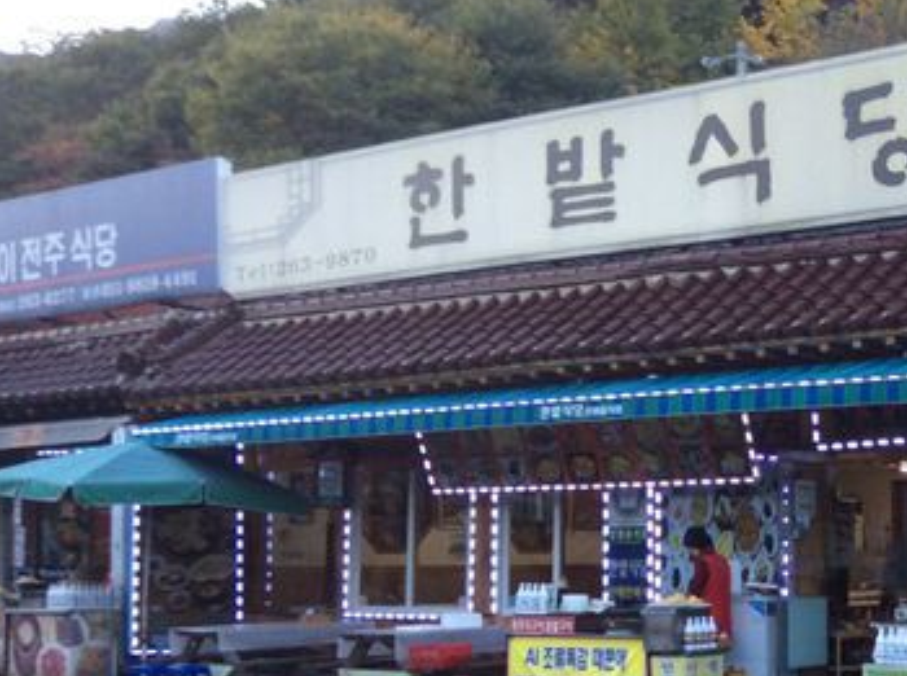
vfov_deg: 21.9
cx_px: 838
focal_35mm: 66
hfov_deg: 28.2
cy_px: 526
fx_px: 1726
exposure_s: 1/120
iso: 50
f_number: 2.4
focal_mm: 3.3
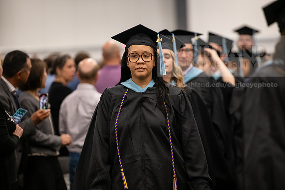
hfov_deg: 10.5
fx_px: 1544
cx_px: 142
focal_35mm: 195
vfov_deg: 7.0
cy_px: 95
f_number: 3.2
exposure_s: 1/200
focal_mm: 195
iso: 2500
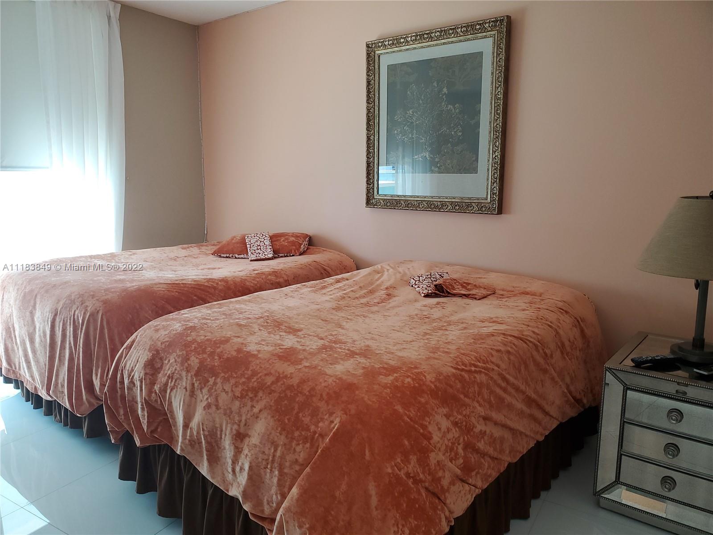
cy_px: 268
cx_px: 356
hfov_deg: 67.3
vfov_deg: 53.1
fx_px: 536
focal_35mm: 26
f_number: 2.4
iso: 80
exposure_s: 1/60
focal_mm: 4.3
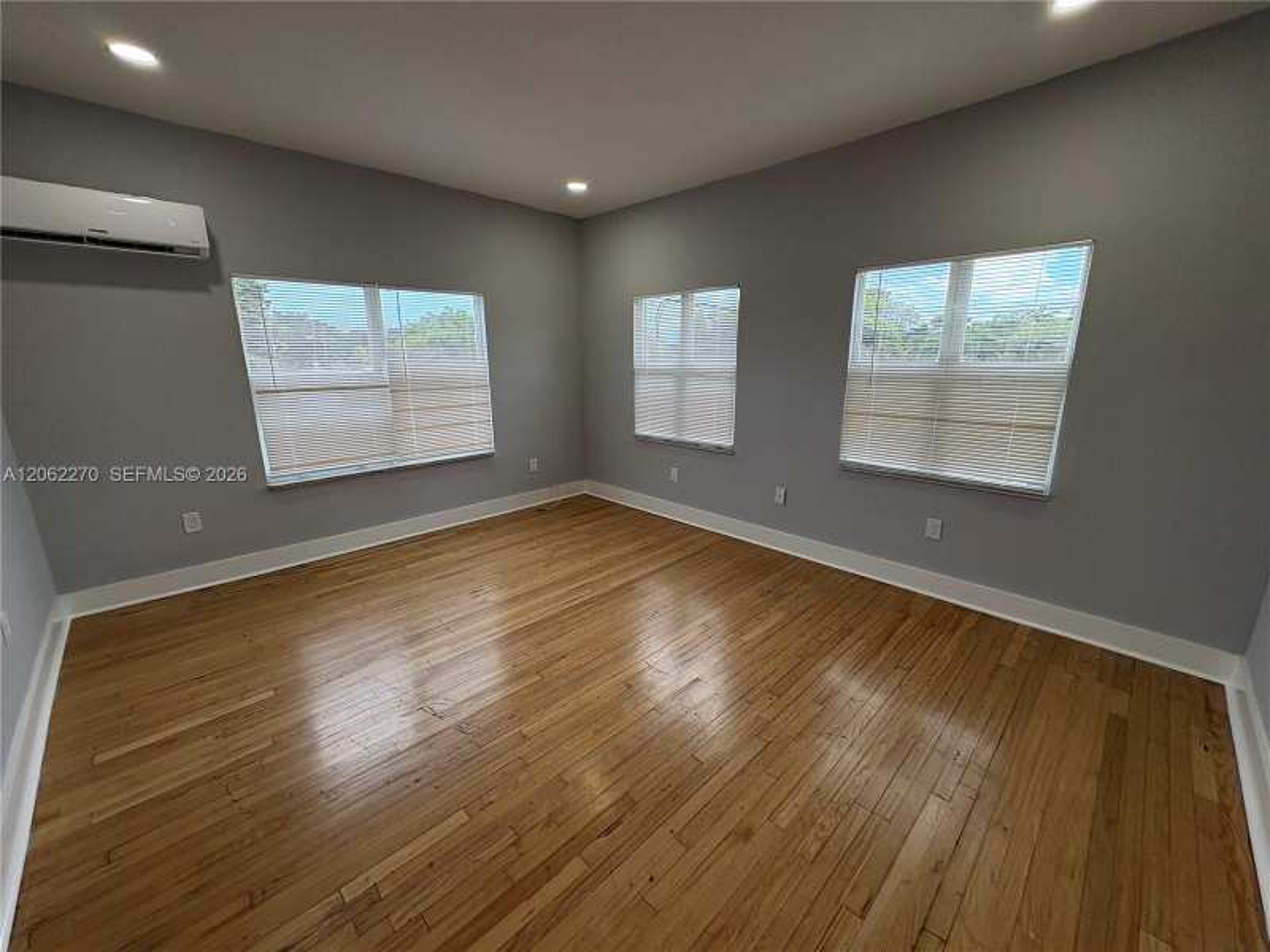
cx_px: 635
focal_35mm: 14
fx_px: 514
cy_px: 476
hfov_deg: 102.1
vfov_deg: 85.7
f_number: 2.2
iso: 100
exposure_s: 1/132
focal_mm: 2.22
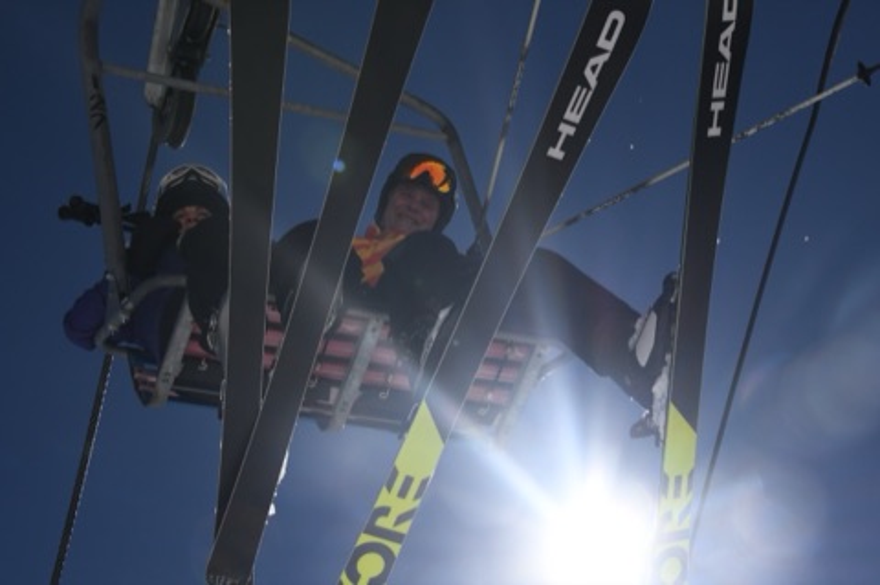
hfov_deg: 23.4
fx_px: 2124
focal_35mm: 87
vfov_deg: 15.7
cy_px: 292
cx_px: 440
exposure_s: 1/3200
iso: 400
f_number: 11
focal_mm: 58
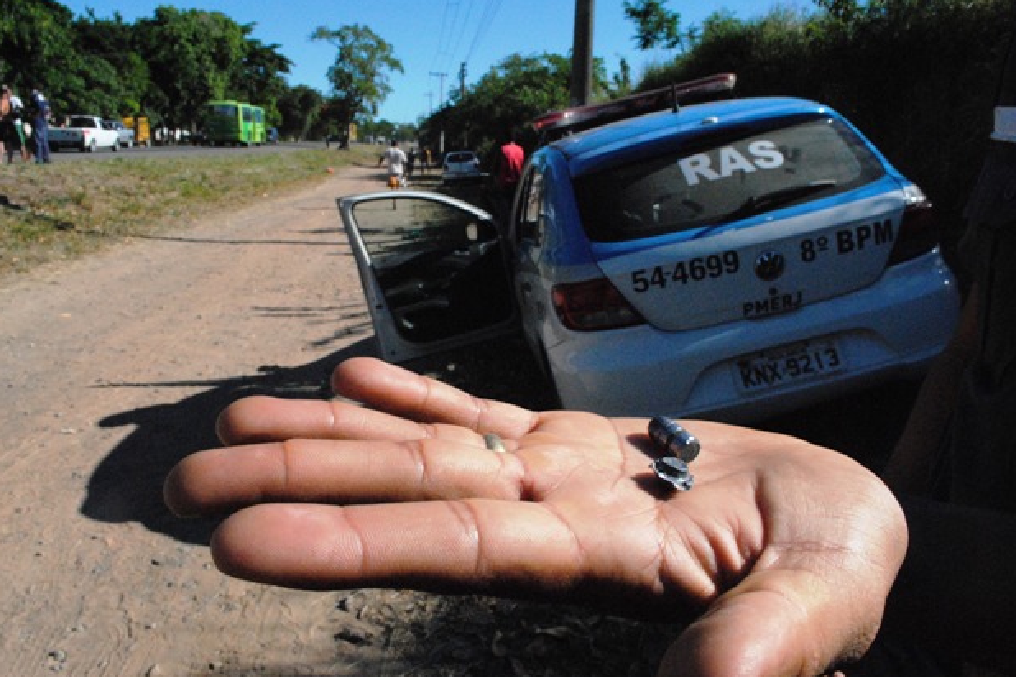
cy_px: 343
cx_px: 492
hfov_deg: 65.5
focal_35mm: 28
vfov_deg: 46.4
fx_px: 790
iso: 1600
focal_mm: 18
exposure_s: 1/1250
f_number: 18
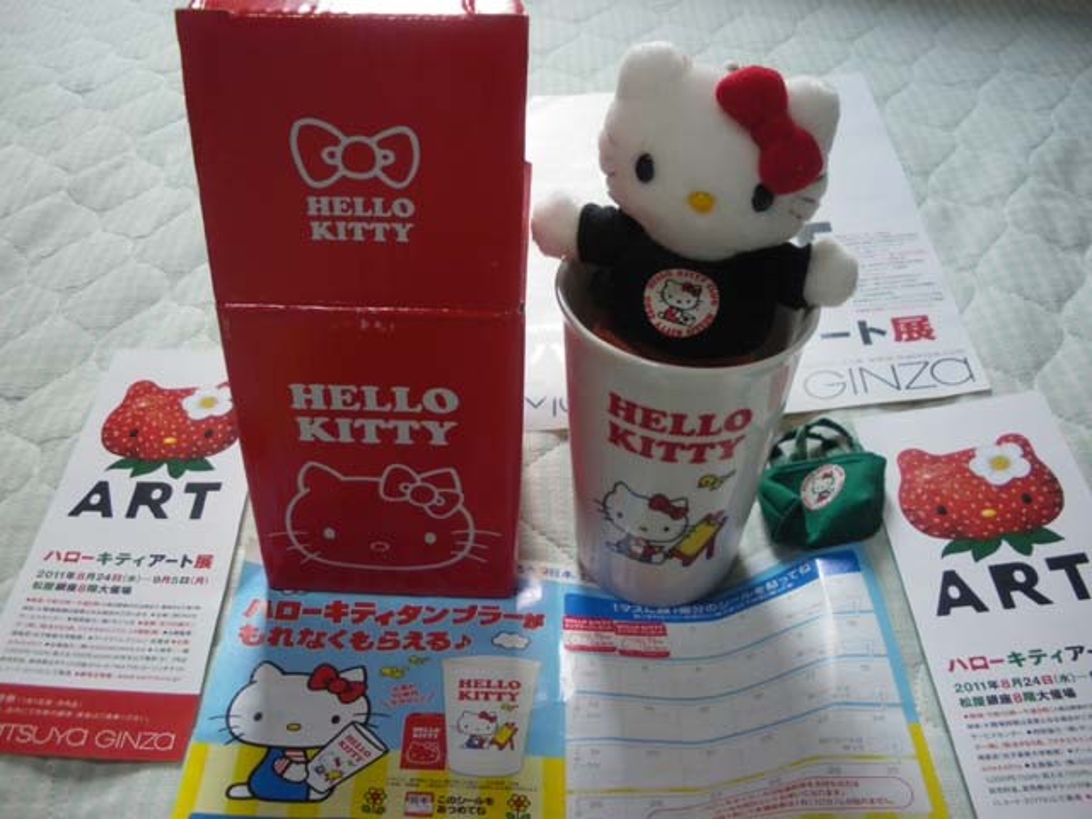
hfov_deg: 51.4
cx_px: 546
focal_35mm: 36
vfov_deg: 39.7
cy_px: 410
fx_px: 1136
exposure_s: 1/50
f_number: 3.5
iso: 250
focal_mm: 6.3
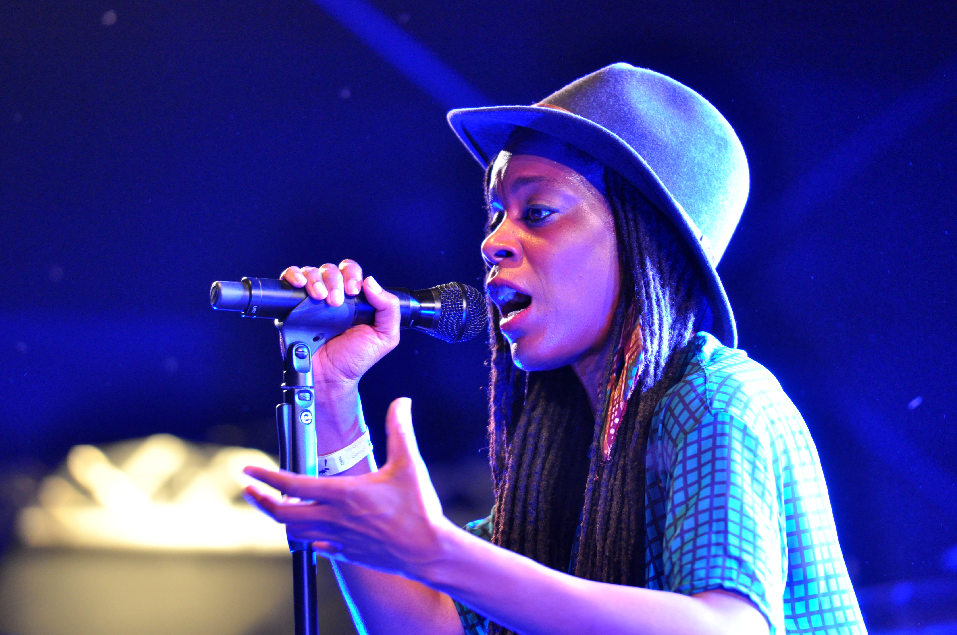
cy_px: 318
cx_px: 478
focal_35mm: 300
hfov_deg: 6.9
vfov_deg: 4.6
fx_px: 7965
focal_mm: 200
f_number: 2.8
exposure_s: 1/125
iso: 1000
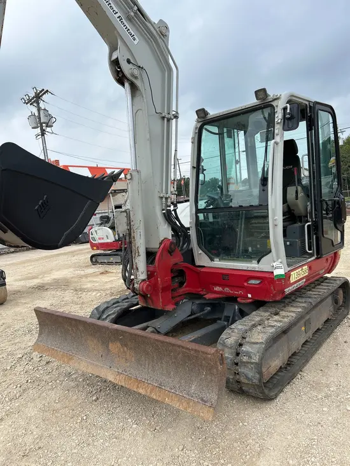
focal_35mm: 26
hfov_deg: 53.1
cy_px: 233
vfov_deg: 67.3
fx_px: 350
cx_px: 175
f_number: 1.5
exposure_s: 1/4115
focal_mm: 5.7
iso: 50
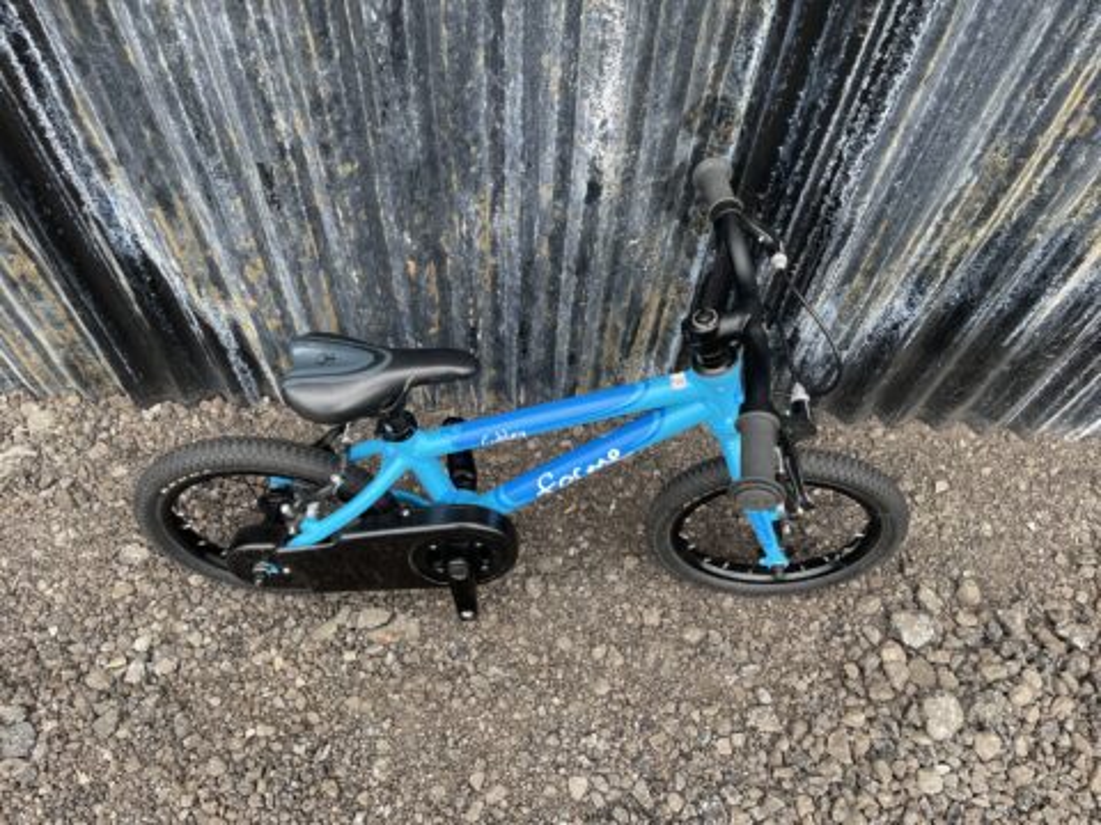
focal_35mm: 26
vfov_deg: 53.1
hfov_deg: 67.3
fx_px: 827
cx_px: 550
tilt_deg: -57.4
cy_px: 412
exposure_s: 1/237
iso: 32
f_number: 1.6
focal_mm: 4.2
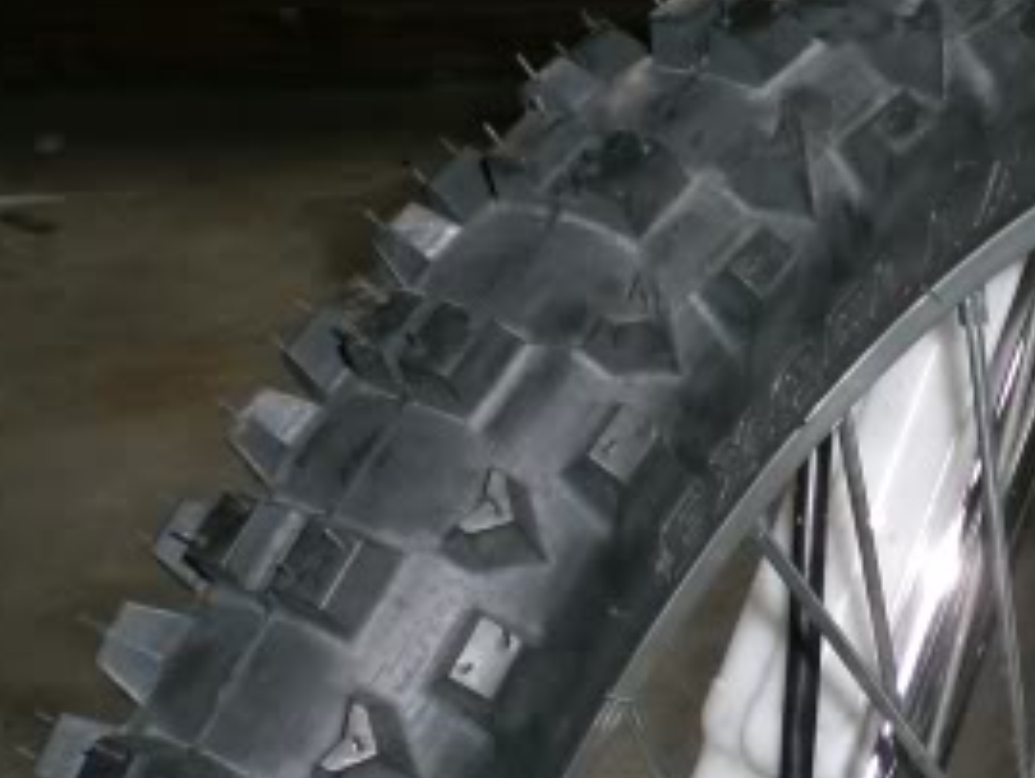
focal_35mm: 90
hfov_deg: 21.2
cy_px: 222
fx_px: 2693
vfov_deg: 16.4
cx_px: 954
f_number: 3.1
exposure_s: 1/60
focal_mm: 6.3
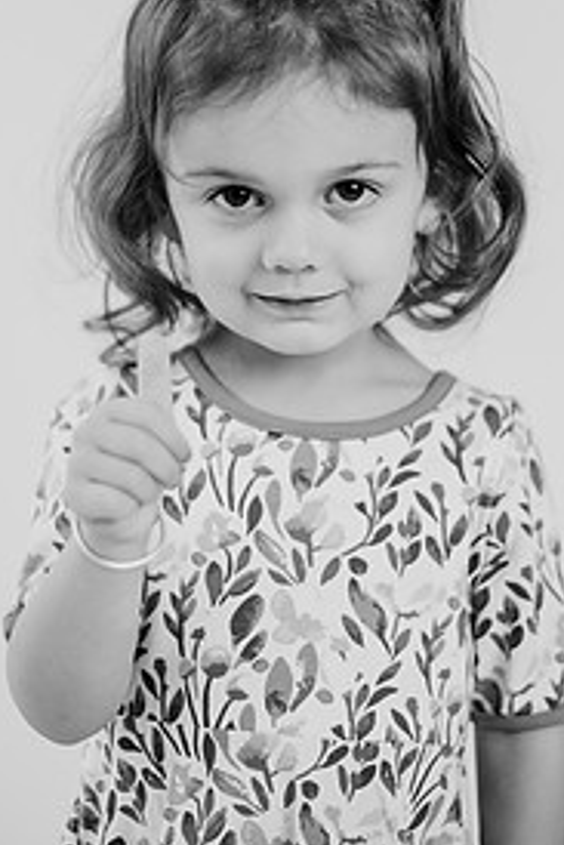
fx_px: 1924
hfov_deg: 16.7
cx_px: 293
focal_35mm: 82
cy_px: 308
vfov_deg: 24.7
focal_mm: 50
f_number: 1.8
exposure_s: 1/160
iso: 100
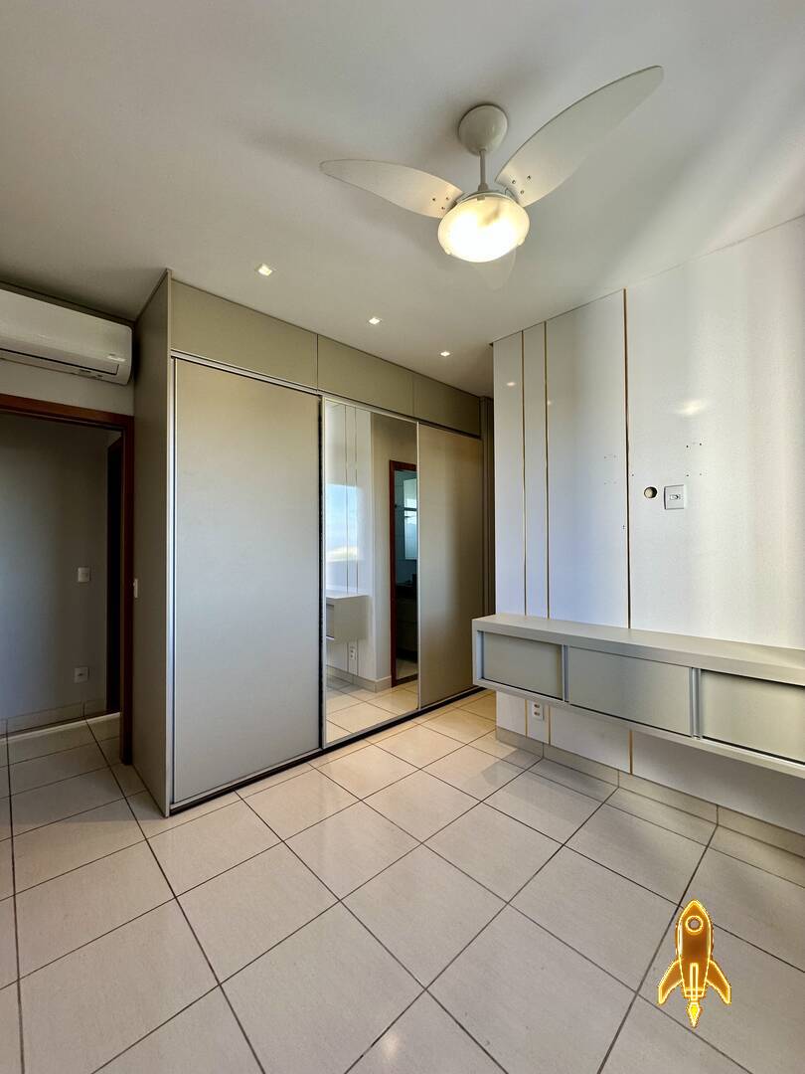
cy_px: 537
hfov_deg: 85.7
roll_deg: -0.6
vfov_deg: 102.1
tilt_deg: +1.7
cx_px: 402
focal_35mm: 14
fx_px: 434
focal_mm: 2.22
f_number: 2.2
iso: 100
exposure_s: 1/120
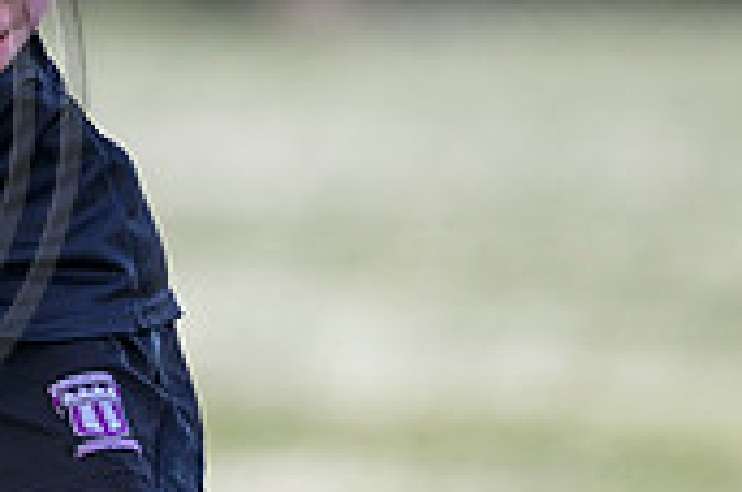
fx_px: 35982
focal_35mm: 1749
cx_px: -290
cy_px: 68
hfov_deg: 1.2
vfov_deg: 0.8
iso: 200
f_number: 3.2
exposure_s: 1/1250
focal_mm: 400
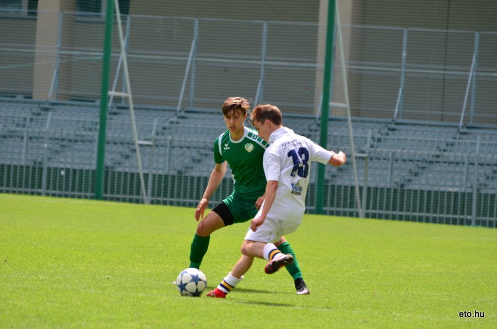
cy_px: 164
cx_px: 248
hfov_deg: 6.6
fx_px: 4340
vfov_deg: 4.3
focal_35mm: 315
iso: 250
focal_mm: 210
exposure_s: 1/800
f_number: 5.3
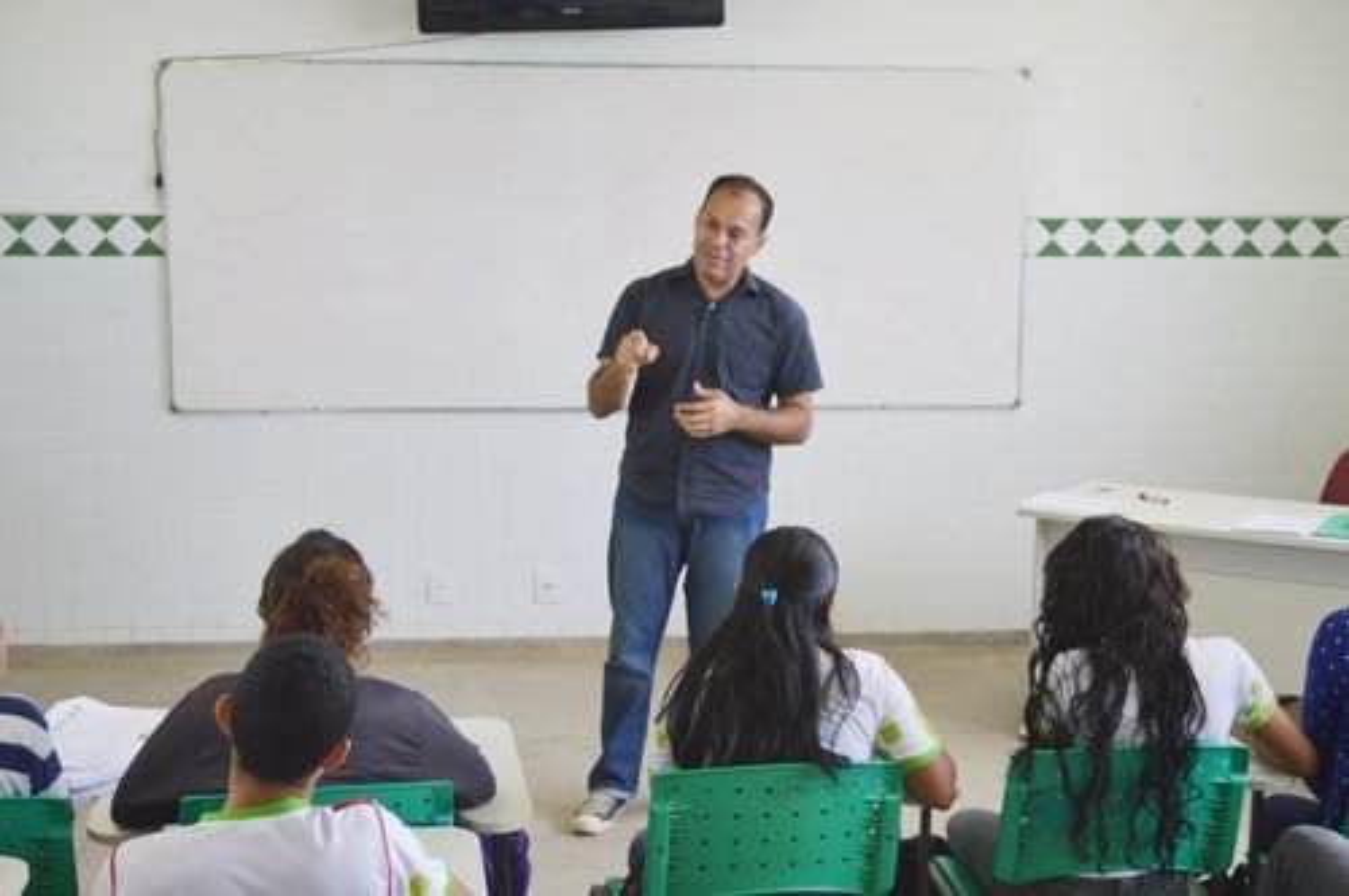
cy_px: 448
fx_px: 2133
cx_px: 674
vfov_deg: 23.7
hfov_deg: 35.1
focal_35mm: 57
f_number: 4.8
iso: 200
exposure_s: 1/30
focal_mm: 38
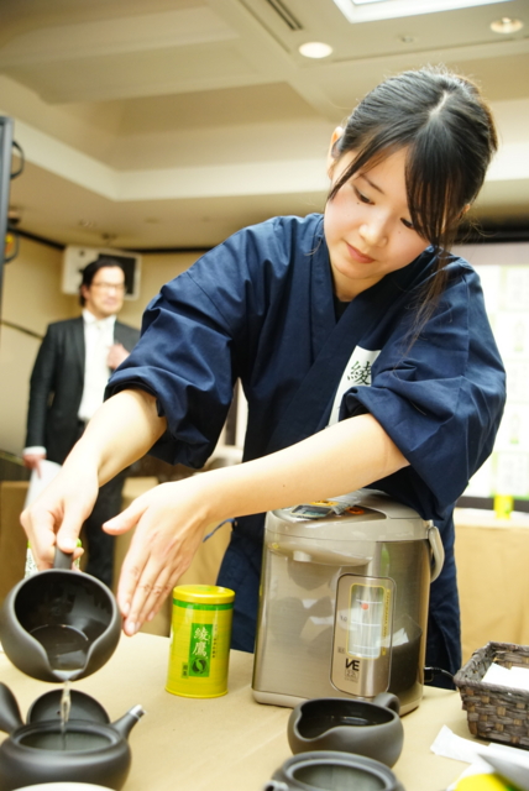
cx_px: 264
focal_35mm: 45
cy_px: 396
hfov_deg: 29.9
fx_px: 990
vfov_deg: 43.6
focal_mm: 45
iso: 2000
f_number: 4.5
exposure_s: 1/80
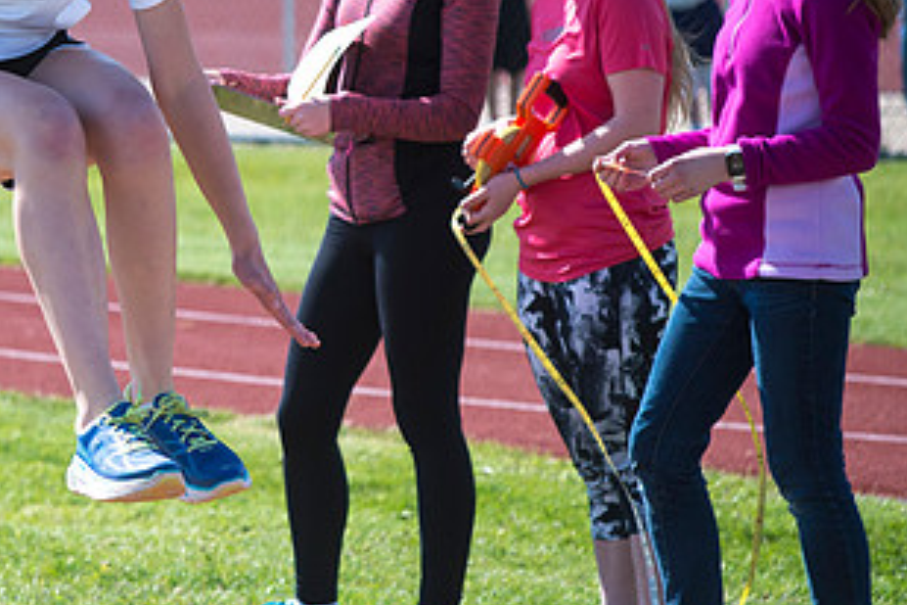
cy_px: 137
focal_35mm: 366
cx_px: 97
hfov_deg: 5.6
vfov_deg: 3.8
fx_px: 9220
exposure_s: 1/3200
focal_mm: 195
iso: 1000
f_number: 6.3
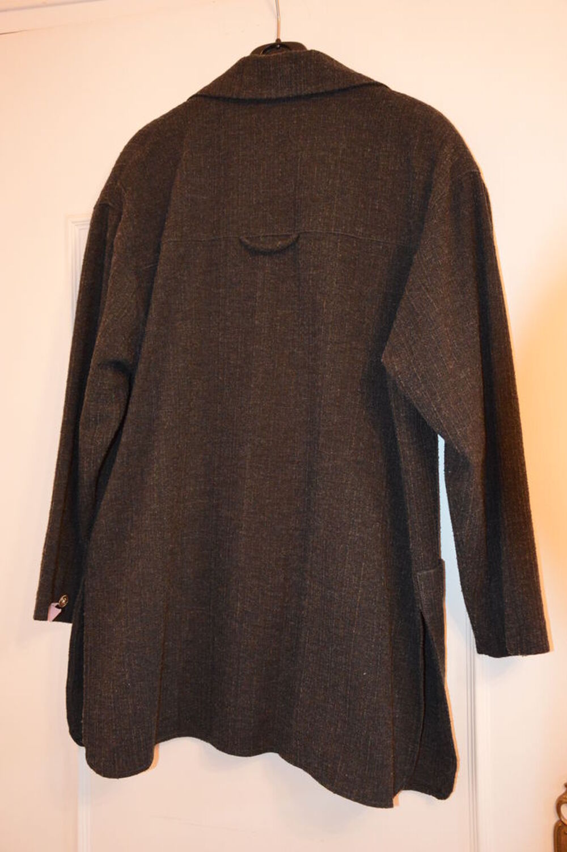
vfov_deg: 51.3
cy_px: 426
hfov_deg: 35.4
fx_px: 888
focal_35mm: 38
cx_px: 284
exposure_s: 1/60
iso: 2800
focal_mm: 25
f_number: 4
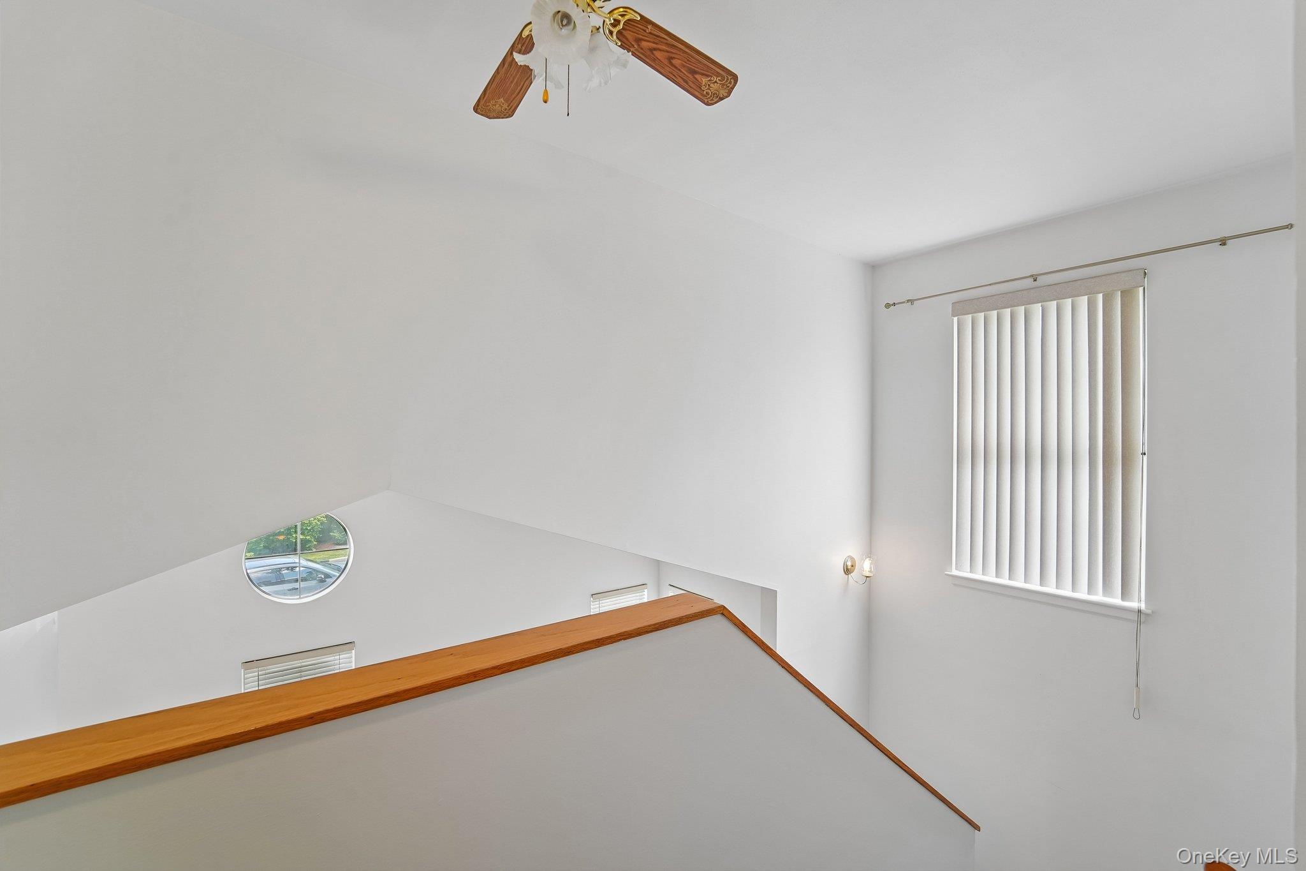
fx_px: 508
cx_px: 653
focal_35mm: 14
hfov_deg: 104.3
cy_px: 436
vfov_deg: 81.2
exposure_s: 1/25
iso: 400
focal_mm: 14
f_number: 8
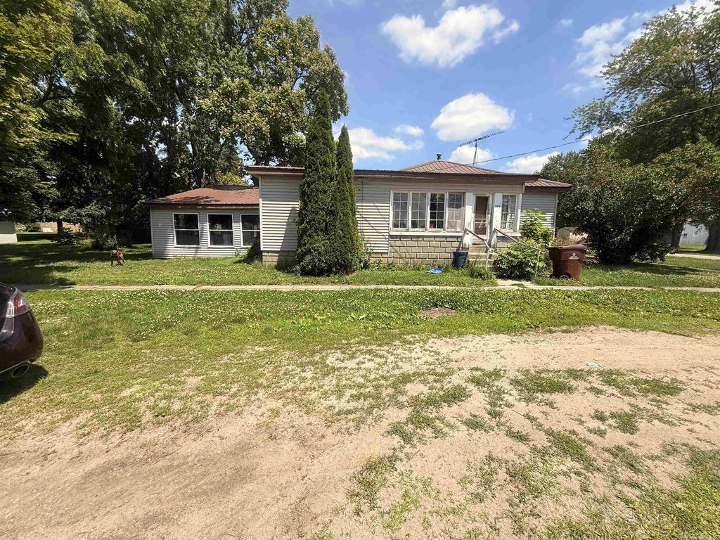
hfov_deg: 102.1
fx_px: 291
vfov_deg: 85.7
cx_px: 360
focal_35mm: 14
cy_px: 270
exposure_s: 1/1961
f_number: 2.2
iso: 50
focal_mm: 2.22
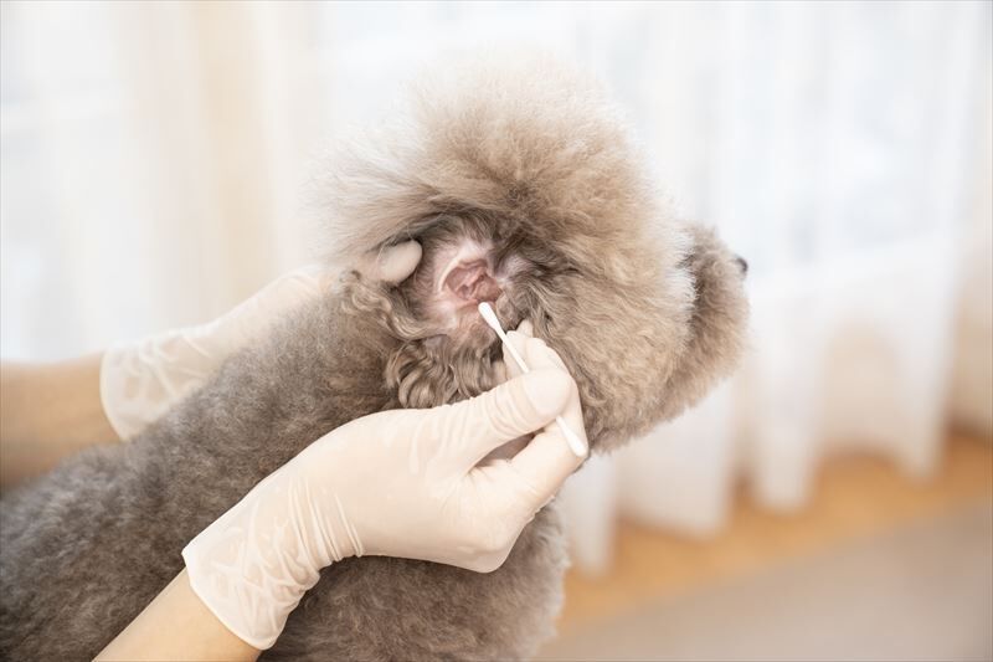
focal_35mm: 70
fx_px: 1930
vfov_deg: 19.4
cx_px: 496
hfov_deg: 28.8
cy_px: 331
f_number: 3.5
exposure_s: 1/80
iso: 500
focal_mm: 70
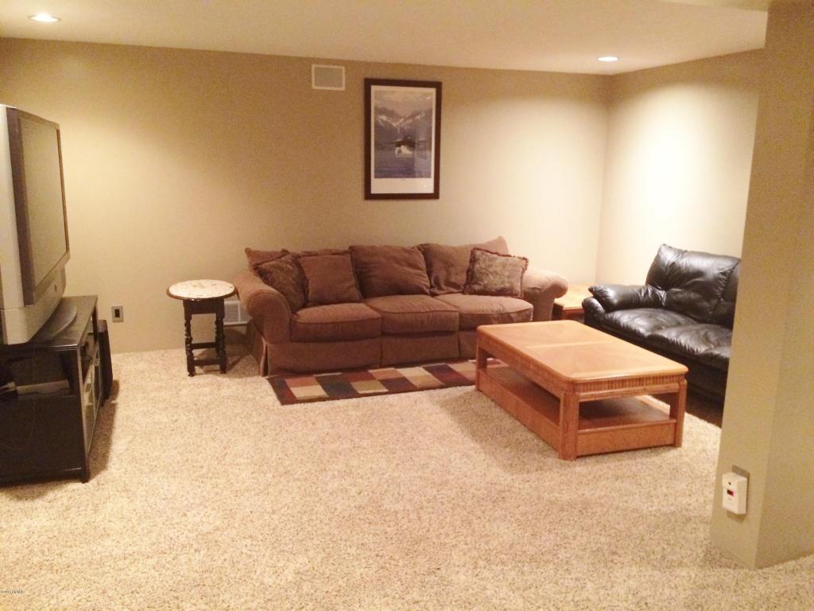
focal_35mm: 29
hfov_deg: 61.7
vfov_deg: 48.2
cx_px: 407
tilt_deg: -11.4
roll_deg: +0.2
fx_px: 682
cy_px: 306
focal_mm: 4.15
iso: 400
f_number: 2.2
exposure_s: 1/15
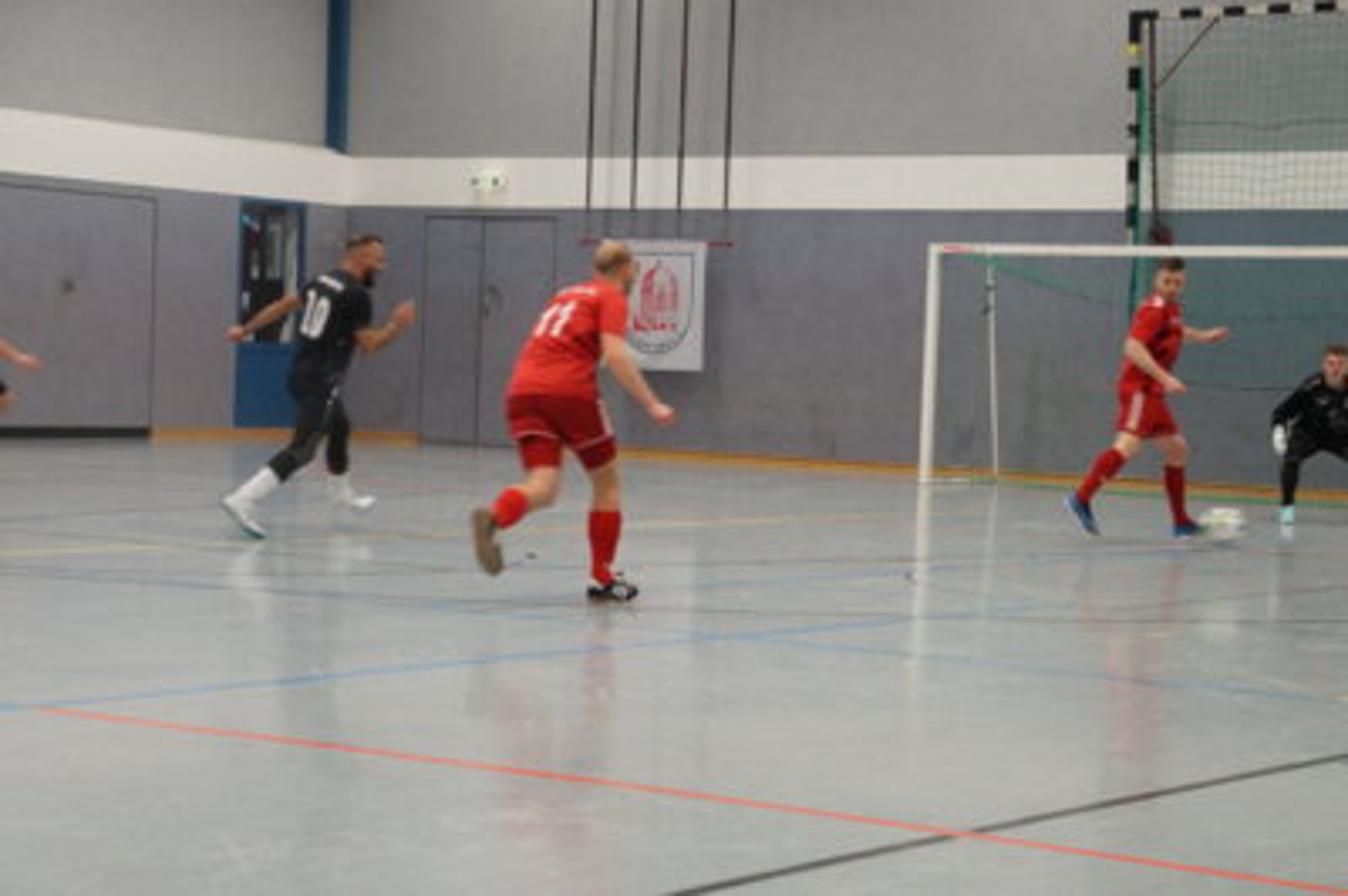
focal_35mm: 82
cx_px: 674
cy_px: 448
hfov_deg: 24.6
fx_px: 3087
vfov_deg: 16.5
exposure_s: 1/100
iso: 1600
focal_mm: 55
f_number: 5.6
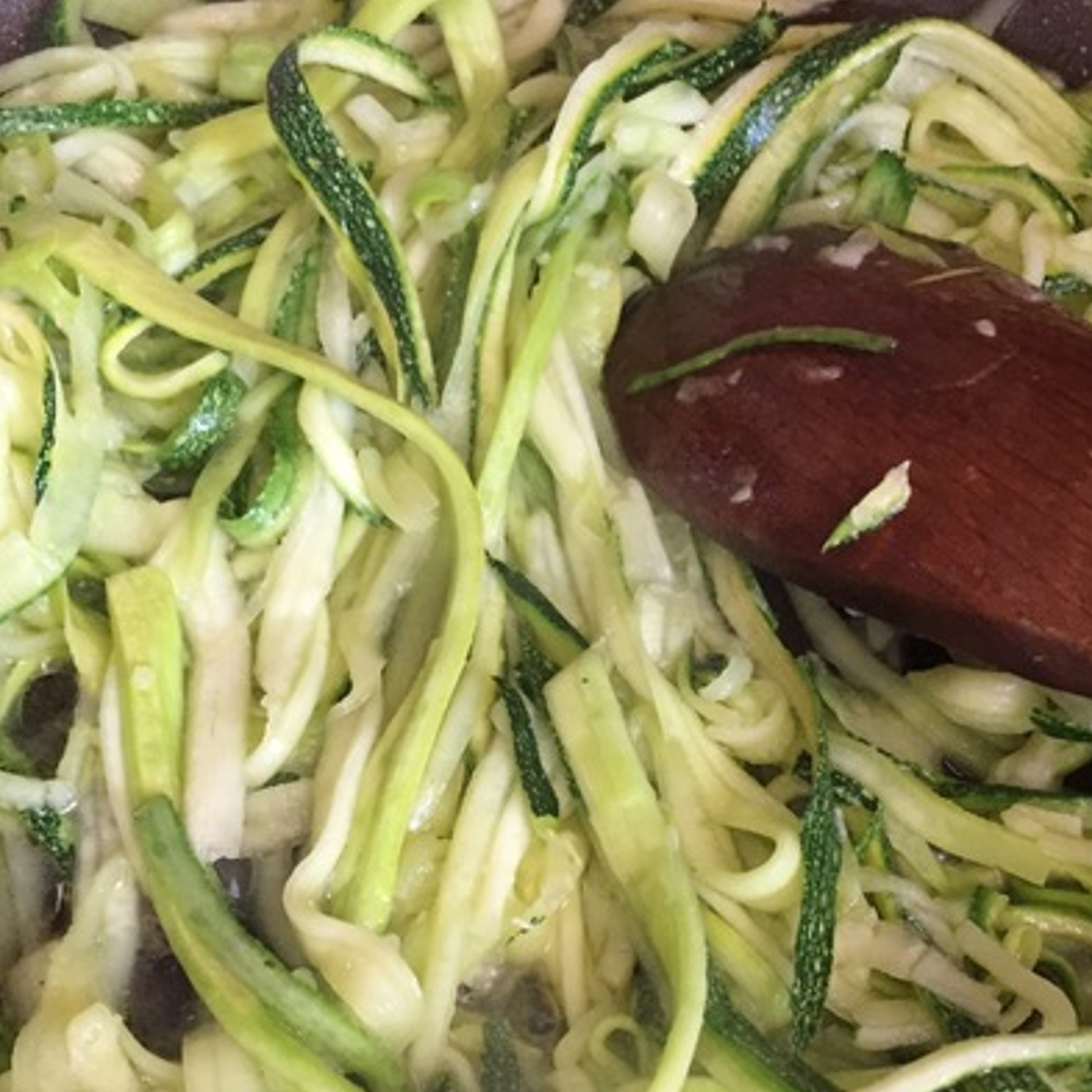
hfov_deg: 37.5
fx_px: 1606
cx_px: 561
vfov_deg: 37.2
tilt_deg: -59.7
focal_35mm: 45
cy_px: 717
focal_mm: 4.15
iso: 320
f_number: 2.2
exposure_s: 1/33
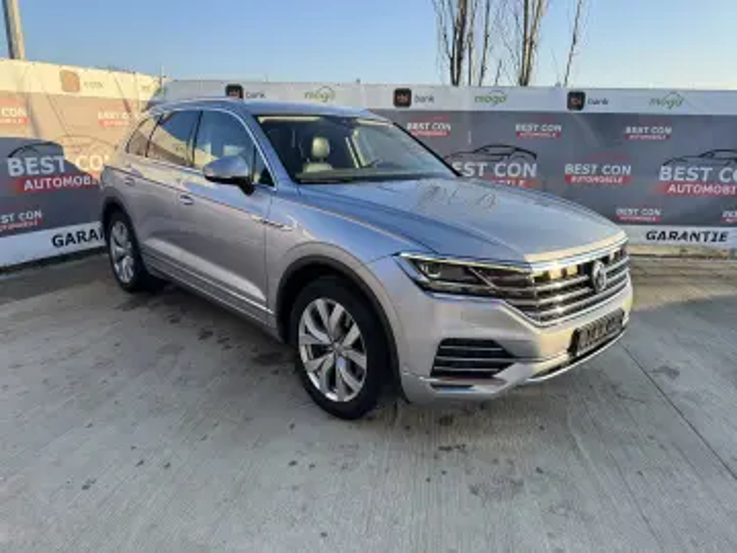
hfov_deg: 71.6
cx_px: 368
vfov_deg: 56.8
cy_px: 276
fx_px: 511
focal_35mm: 24
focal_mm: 6.76
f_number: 1.78
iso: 80
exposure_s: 1/1215
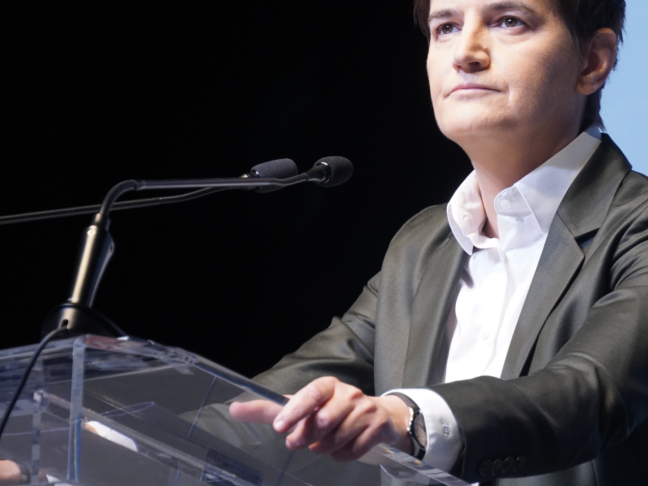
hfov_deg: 8.3
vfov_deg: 6.2
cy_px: 195
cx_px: 379
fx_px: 4470
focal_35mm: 239
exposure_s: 1/160
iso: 2000
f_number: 5.6
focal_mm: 103
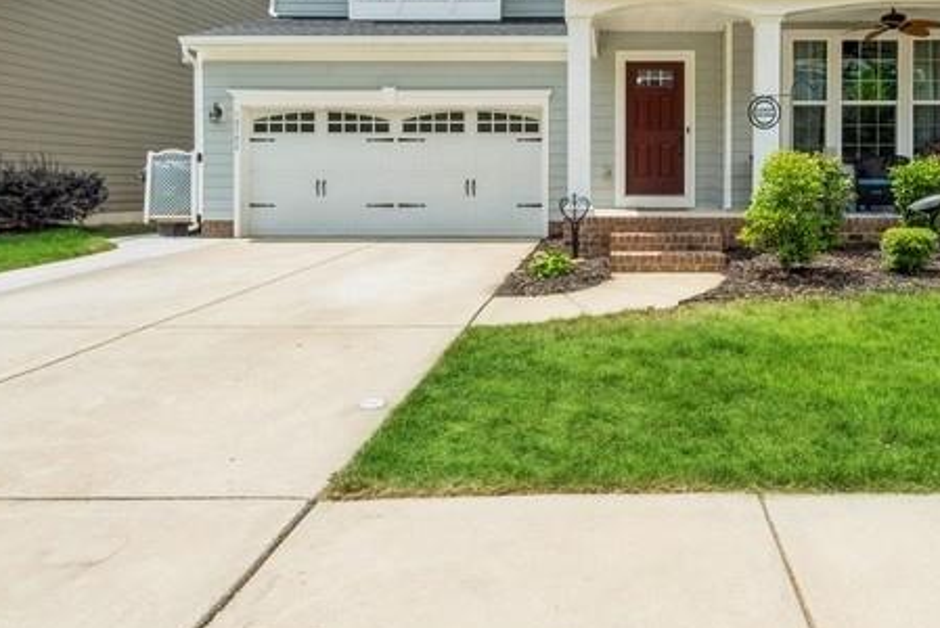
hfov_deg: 64.0
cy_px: 178
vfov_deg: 45.3
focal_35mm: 28
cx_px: 613
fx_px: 732
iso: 200
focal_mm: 14
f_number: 8
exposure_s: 1/500
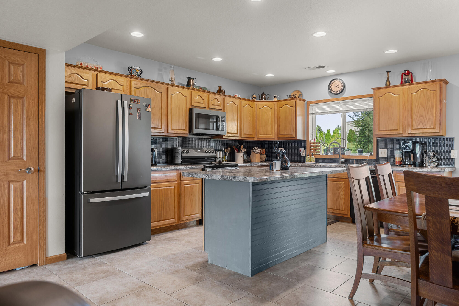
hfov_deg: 72.6
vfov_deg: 52.2
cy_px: 153
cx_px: 230
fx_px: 312
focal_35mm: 24
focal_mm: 24.5
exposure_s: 2
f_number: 8
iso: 250
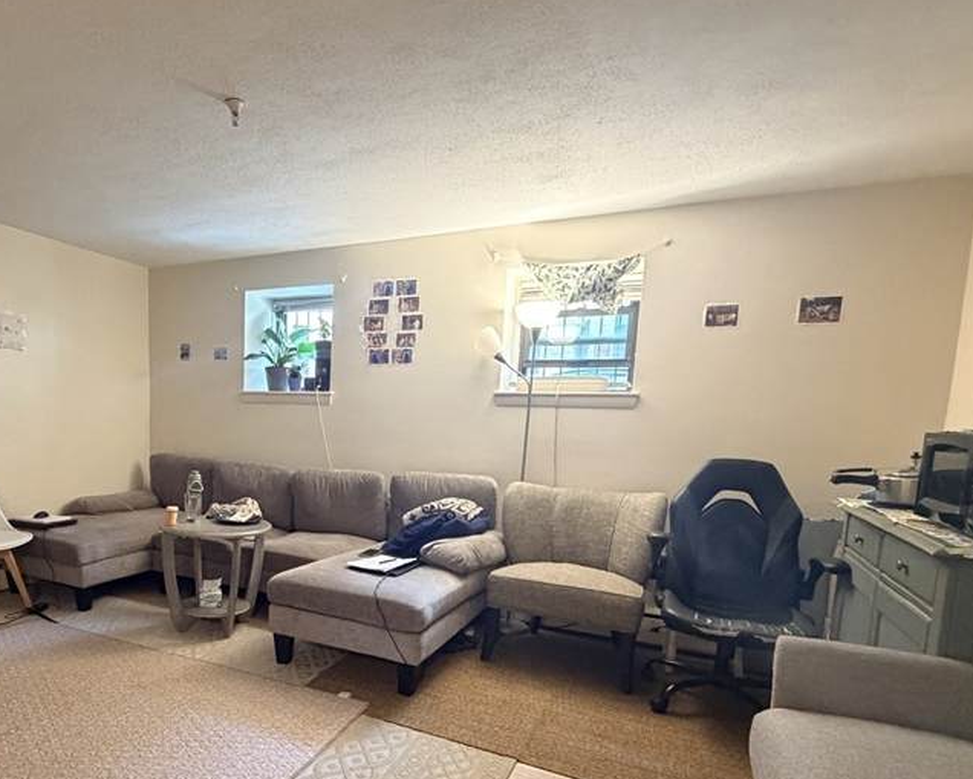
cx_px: 323
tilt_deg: -6.0
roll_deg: -1.8
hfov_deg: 72.7
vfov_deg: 62.1
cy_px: 496
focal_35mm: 22
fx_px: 634
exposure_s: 1/60
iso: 800
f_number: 2.2
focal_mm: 2.22
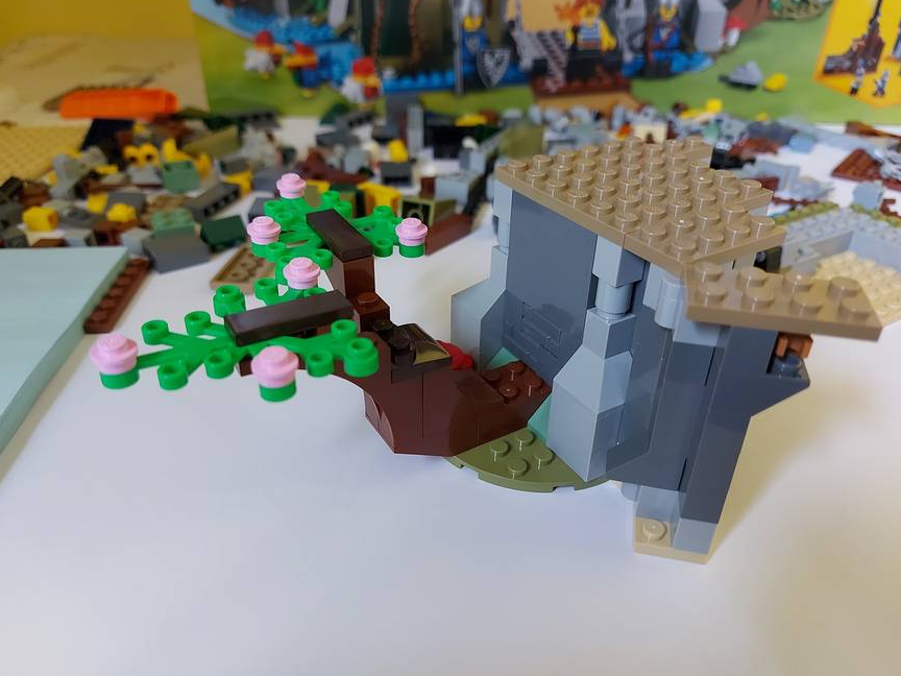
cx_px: 443
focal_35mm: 25
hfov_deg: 69.4
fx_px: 651
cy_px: 340
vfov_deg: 54.9
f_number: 1.8
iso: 250
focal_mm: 5.23
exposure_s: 1/50
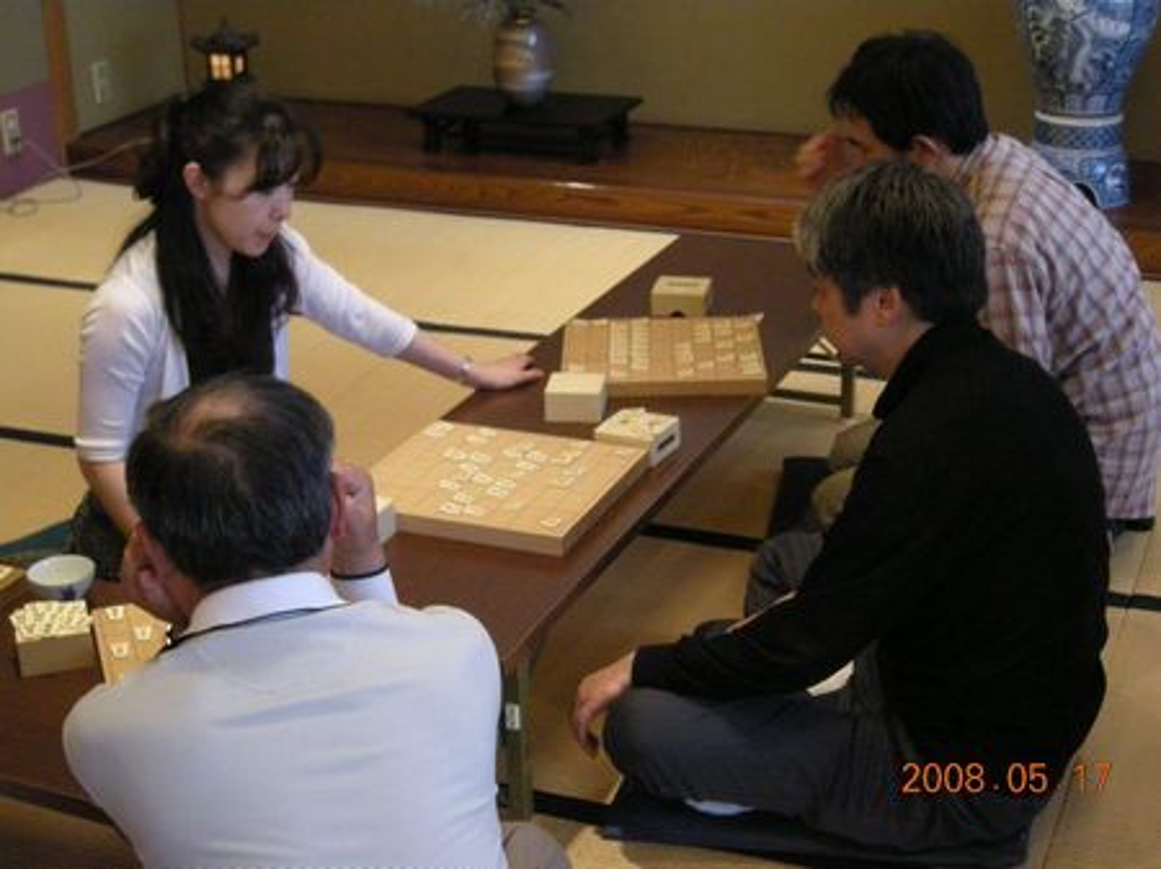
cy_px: 434
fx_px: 2045
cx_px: 580
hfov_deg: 31.7
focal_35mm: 61
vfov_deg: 24.0
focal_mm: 9.9
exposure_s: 1/32.7
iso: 400
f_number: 3.5
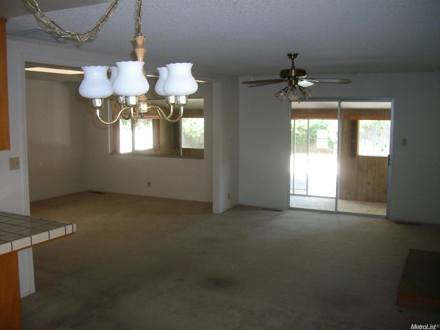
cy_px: 165
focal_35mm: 35
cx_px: 220
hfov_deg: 52.6
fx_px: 445
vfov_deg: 40.7
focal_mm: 5.8
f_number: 2.8
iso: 140
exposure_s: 1/40
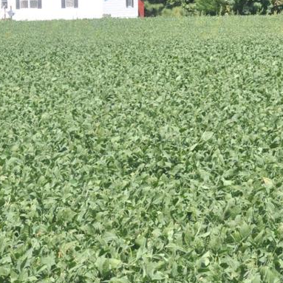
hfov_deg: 7.6
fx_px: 2127
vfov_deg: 7.6
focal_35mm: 230
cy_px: 102
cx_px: 76
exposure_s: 1/125
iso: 200
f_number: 11
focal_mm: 48
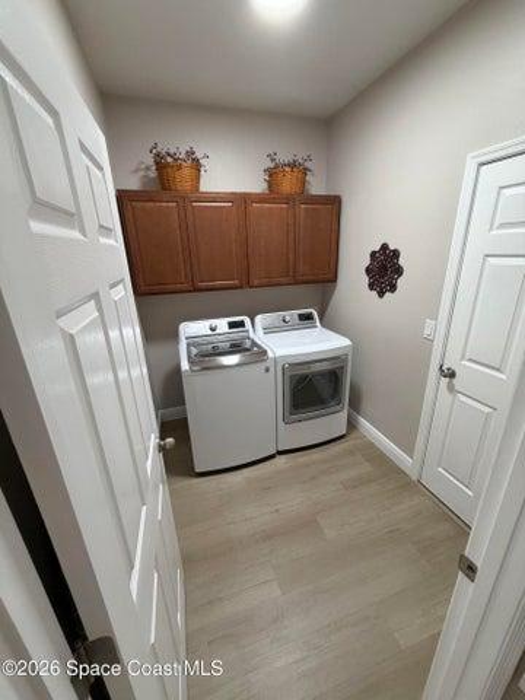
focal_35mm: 14
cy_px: 350
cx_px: 262
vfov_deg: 102.1
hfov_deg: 85.7
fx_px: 283
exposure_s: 1/60
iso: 320
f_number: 2.2
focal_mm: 2.22
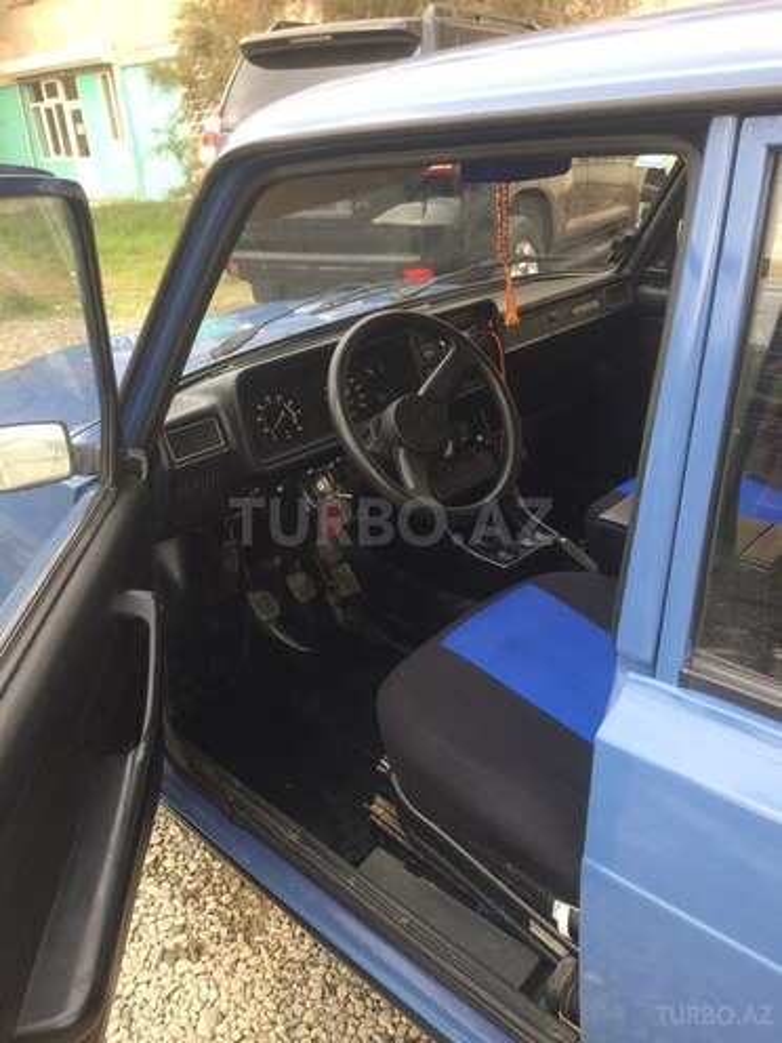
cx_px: 391
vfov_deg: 61.7
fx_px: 874
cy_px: 522
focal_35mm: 29
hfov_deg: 48.2
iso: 40
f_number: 2.2
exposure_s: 1/100
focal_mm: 4.15
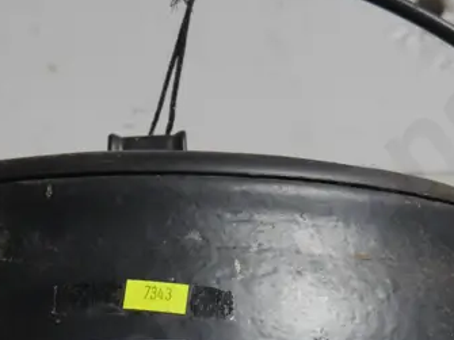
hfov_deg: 12.9
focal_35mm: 153
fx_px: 2006
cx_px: 205
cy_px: 316
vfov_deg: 9.6
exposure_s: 1/60
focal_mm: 25
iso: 1250
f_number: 5.3
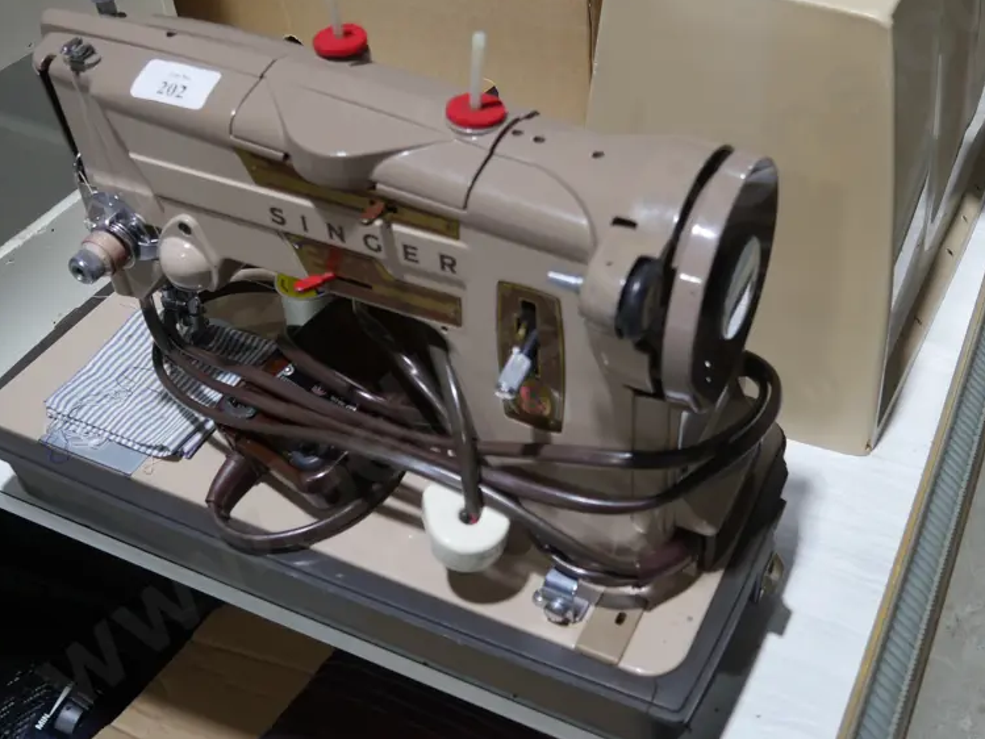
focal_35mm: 41
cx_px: 588
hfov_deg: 45.5
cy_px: 292
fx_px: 1167
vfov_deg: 35.0
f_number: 3.6
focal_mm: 15
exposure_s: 1/80
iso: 200
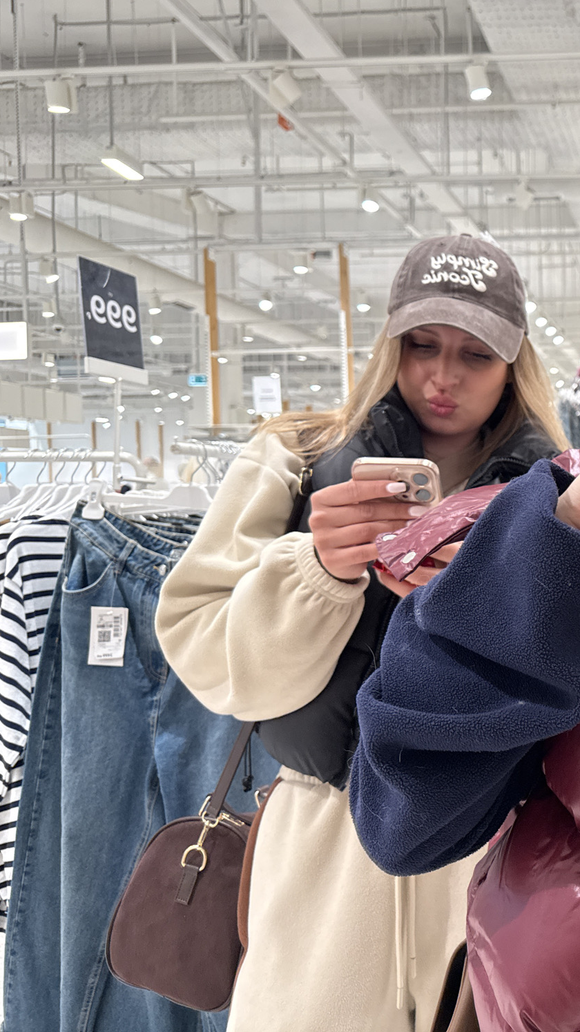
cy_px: 515
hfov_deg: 29.4
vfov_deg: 56.6
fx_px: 957
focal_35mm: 35
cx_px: 682
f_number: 1.78
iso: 200
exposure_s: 1/100
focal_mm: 6.76
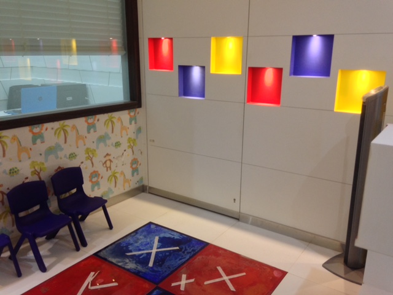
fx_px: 375
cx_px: 196
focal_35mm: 33
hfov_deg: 55.4
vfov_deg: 42.9
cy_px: 148
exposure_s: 1/20
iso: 100
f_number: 2.4
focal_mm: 4.12
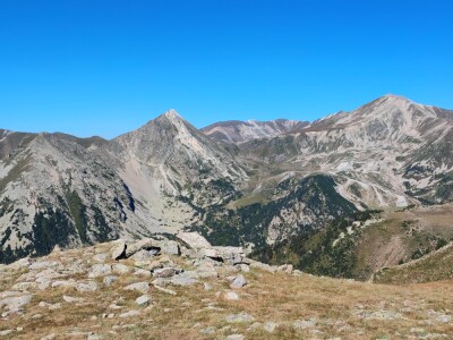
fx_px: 327
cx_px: 226
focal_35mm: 25
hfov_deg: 69.4
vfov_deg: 54.9
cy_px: 170
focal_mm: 5.96
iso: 50
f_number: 1.75
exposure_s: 1/717
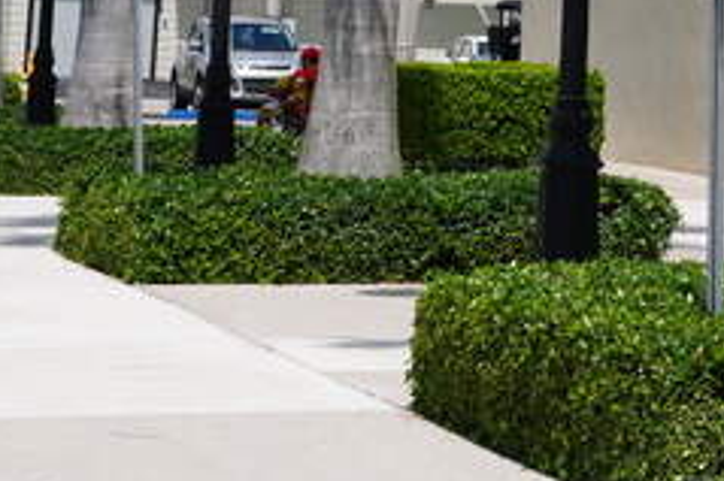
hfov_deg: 12.1
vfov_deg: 7.8
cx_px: 836
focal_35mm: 166
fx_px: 3336
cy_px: -572
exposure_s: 1/125
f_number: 13
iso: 100
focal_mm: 33
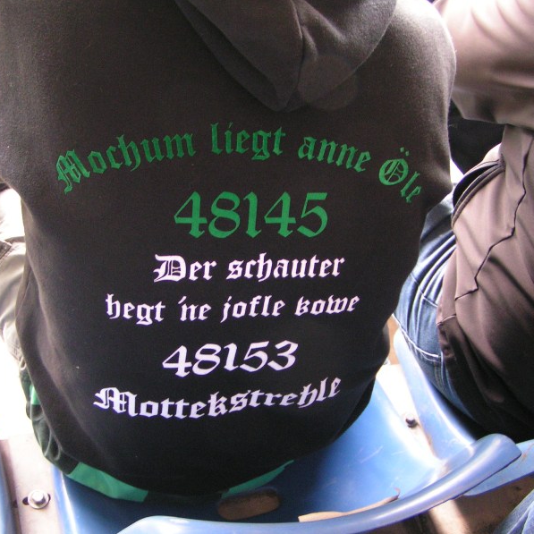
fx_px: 785
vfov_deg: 37.6
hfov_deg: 37.5
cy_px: 267
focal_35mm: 45
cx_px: 233
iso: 200
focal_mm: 5.8
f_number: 2.8
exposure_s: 1/20
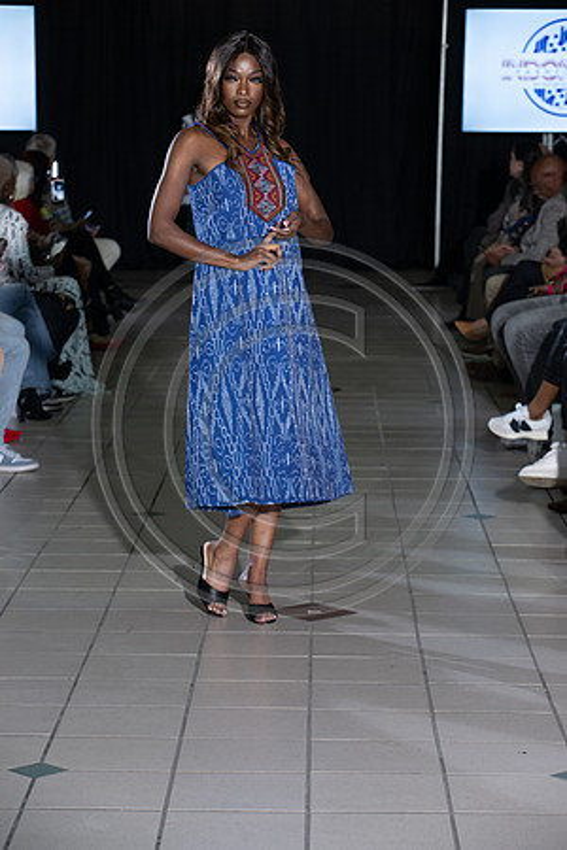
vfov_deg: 19.5
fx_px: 2480
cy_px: 425
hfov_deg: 13.0
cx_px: 284
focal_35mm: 105
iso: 1250
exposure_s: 1/160
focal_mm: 105
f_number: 5.6
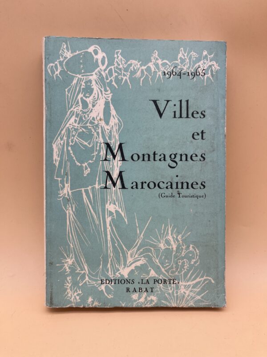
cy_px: 178
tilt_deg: -15.8
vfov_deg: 67.3
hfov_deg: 53.1
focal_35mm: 26
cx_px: 134
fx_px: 267
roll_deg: +0.0
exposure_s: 1/445
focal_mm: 5.1
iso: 50
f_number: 1.6
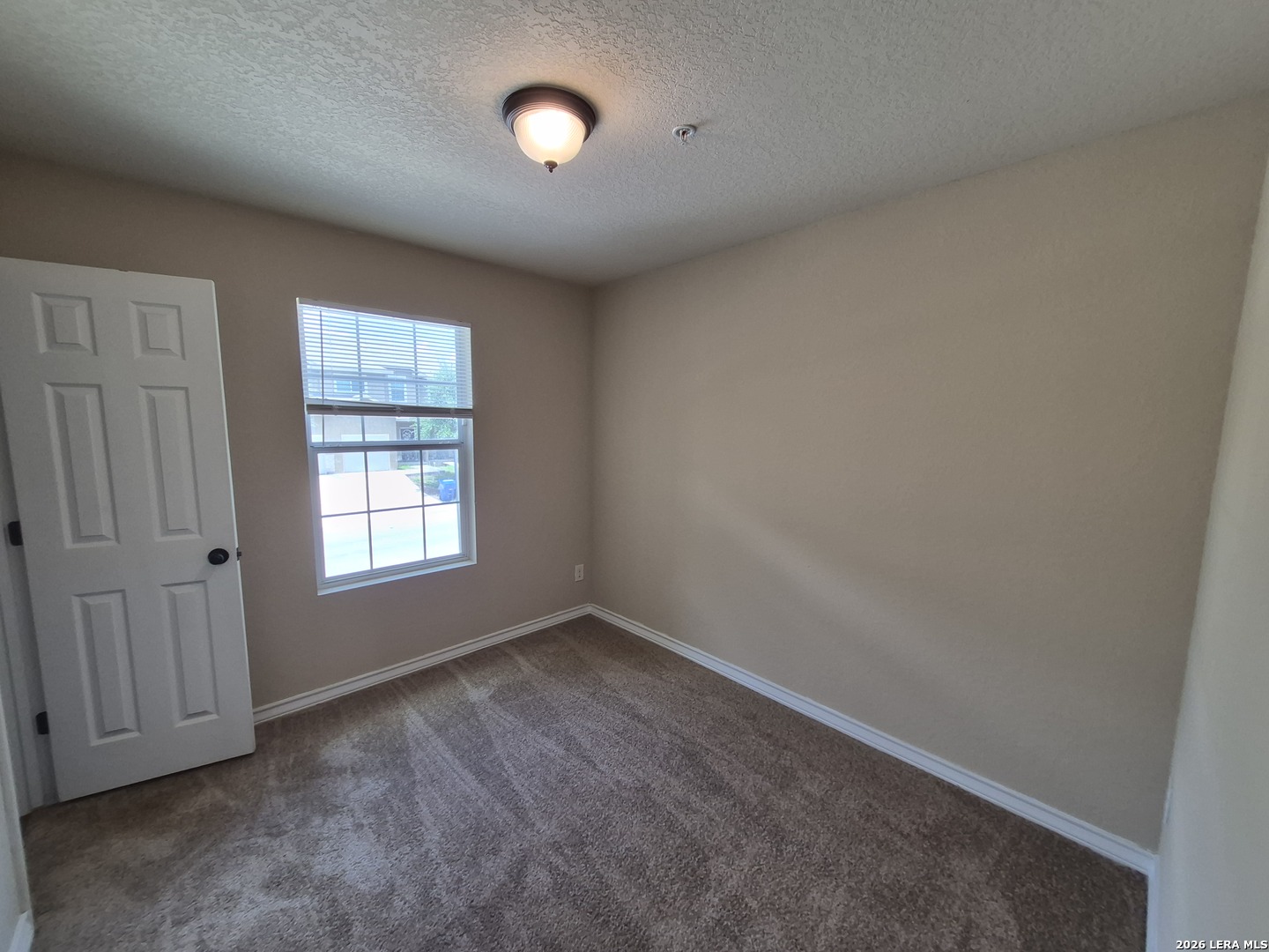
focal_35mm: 13
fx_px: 477
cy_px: 476
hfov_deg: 106.2
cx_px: 634
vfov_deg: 89.9
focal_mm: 1.74
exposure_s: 1/60
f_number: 2.2
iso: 100
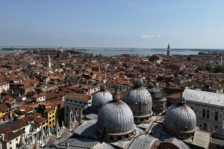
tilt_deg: -6.0
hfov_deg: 65.5
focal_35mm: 28
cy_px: 65
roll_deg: -0.2
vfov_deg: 46.3
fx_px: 174
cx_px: 110
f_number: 1.5
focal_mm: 5.7
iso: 50
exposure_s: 1/6579
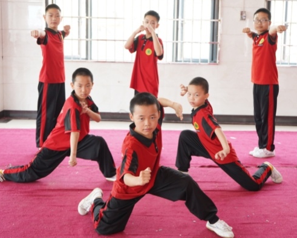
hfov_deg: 39.5
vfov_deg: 32.1
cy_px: 117
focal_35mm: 47
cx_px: 153
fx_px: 413
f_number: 4.5
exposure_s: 1/50
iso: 320
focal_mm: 41
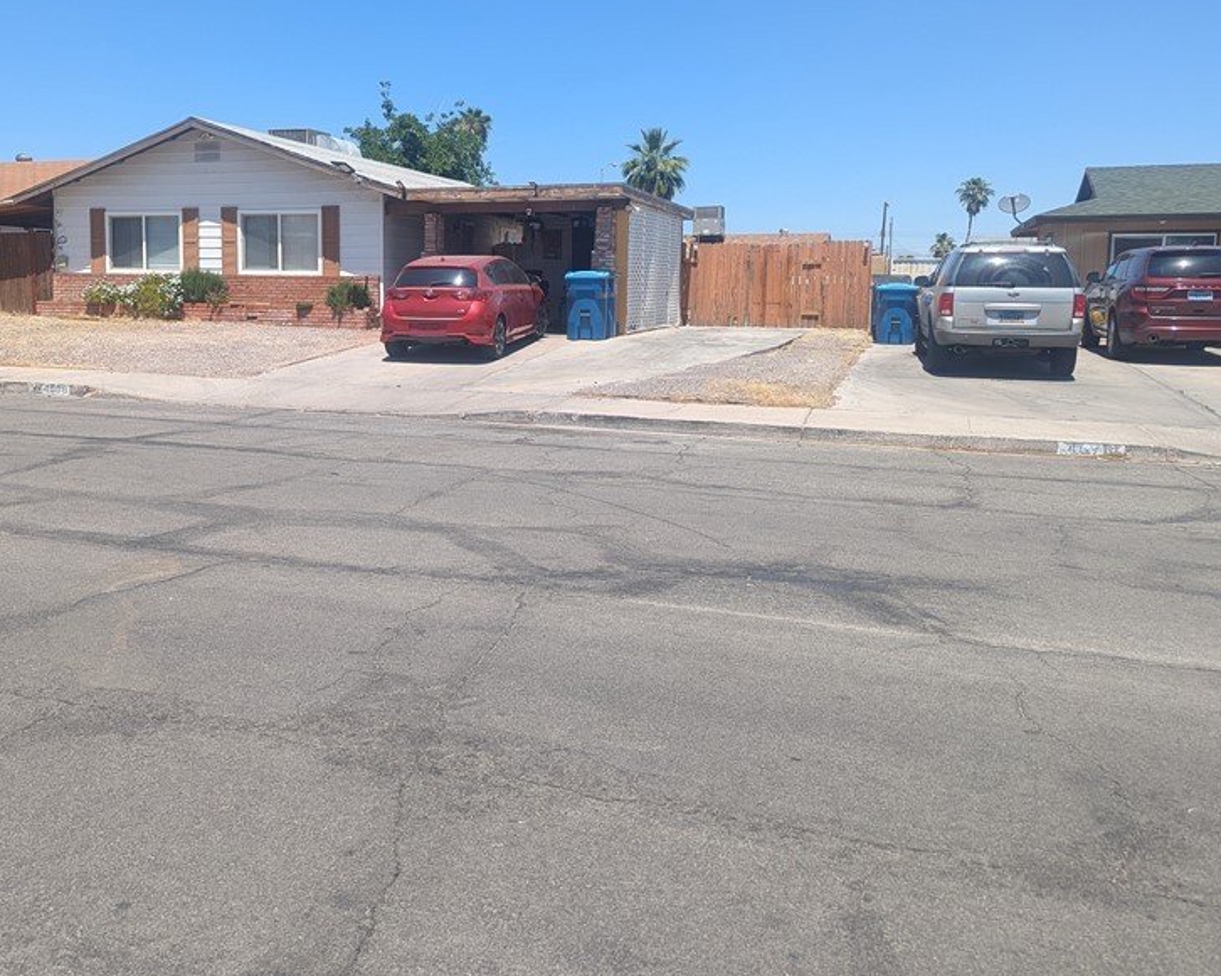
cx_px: 453
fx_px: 1192
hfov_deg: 53.6
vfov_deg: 44.5
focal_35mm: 33
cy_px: 443
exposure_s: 1/1770
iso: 42
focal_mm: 6.81
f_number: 1.85
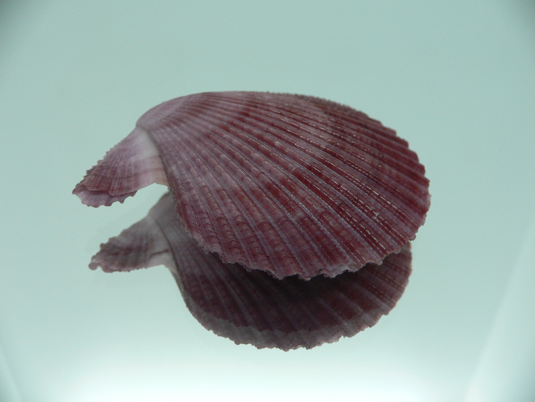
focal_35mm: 35
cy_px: 201
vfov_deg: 40.7
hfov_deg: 52.6
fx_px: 541
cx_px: 268
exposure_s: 1/60
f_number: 2.8
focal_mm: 4.6
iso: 150
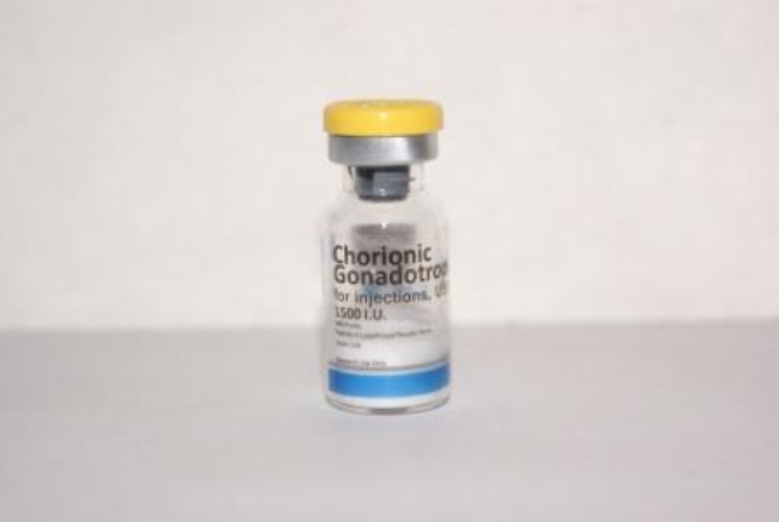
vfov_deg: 16.6
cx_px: 390
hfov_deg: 24.6
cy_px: 261
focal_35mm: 82
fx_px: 1788
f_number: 6.3
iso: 400
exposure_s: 1/160
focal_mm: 55
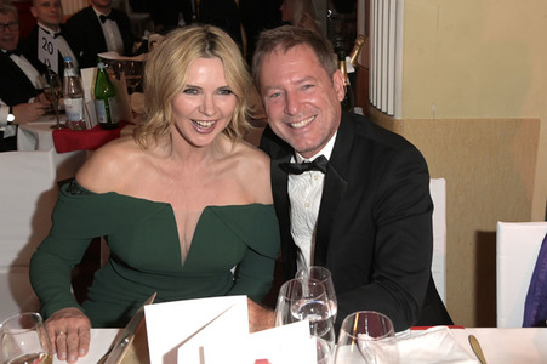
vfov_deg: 38.8
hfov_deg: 55.8
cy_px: 182
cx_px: 274
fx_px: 516
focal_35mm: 34
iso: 3200
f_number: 5.6
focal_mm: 34
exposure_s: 1/125
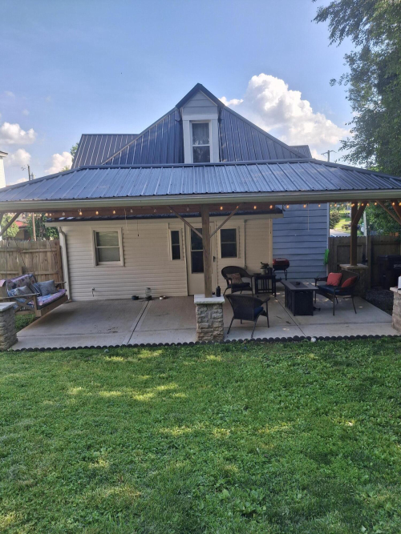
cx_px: 200
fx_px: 386
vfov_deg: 69.4
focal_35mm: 25
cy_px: 267
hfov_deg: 54.9
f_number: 1.8
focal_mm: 4.69
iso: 32
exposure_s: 1/601
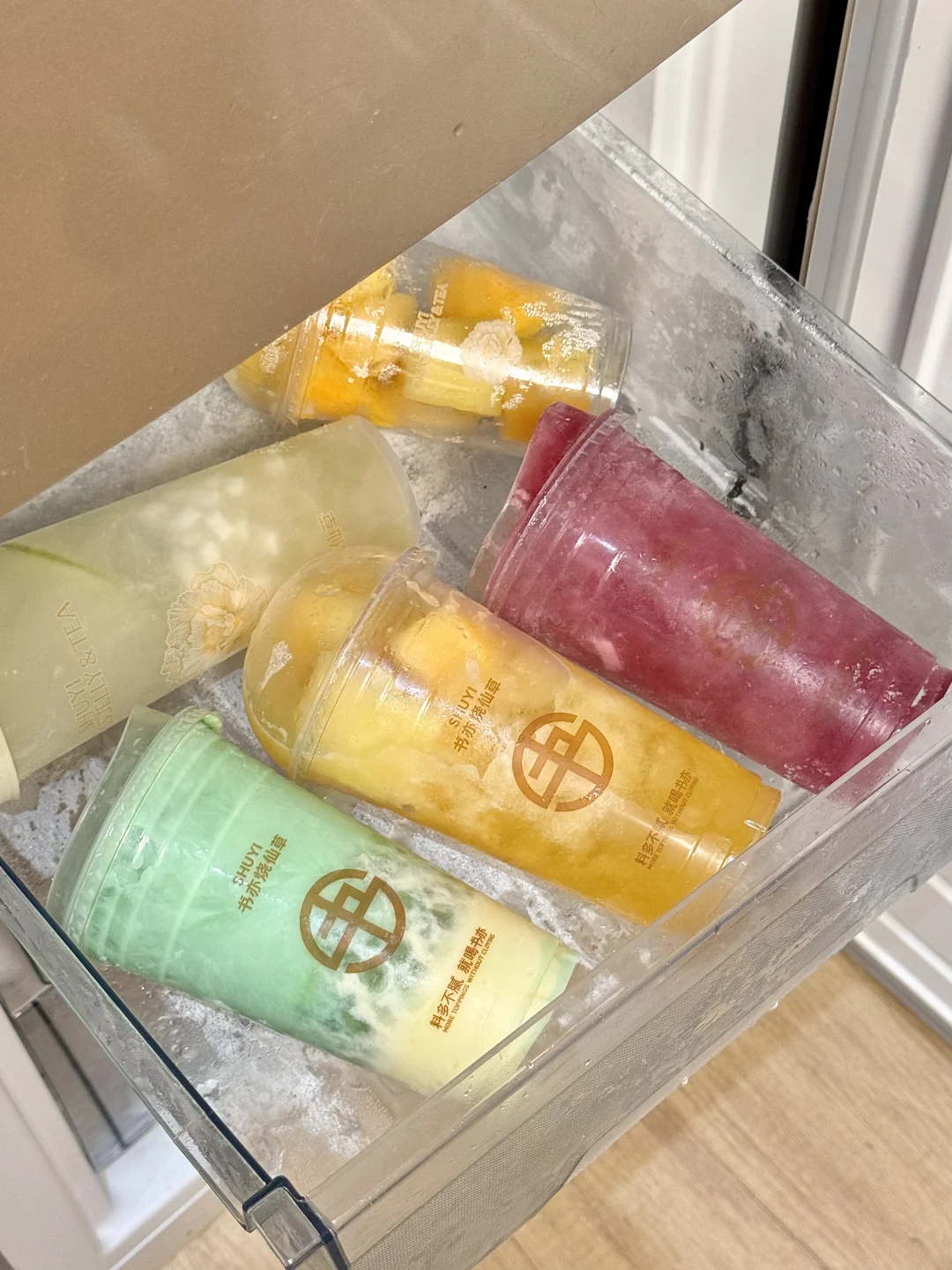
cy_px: 635
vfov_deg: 39.7
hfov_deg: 30.3
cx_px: 476
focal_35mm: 48
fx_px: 1760
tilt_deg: -57.6
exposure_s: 1/60
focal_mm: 6.76
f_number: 1.78
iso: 100
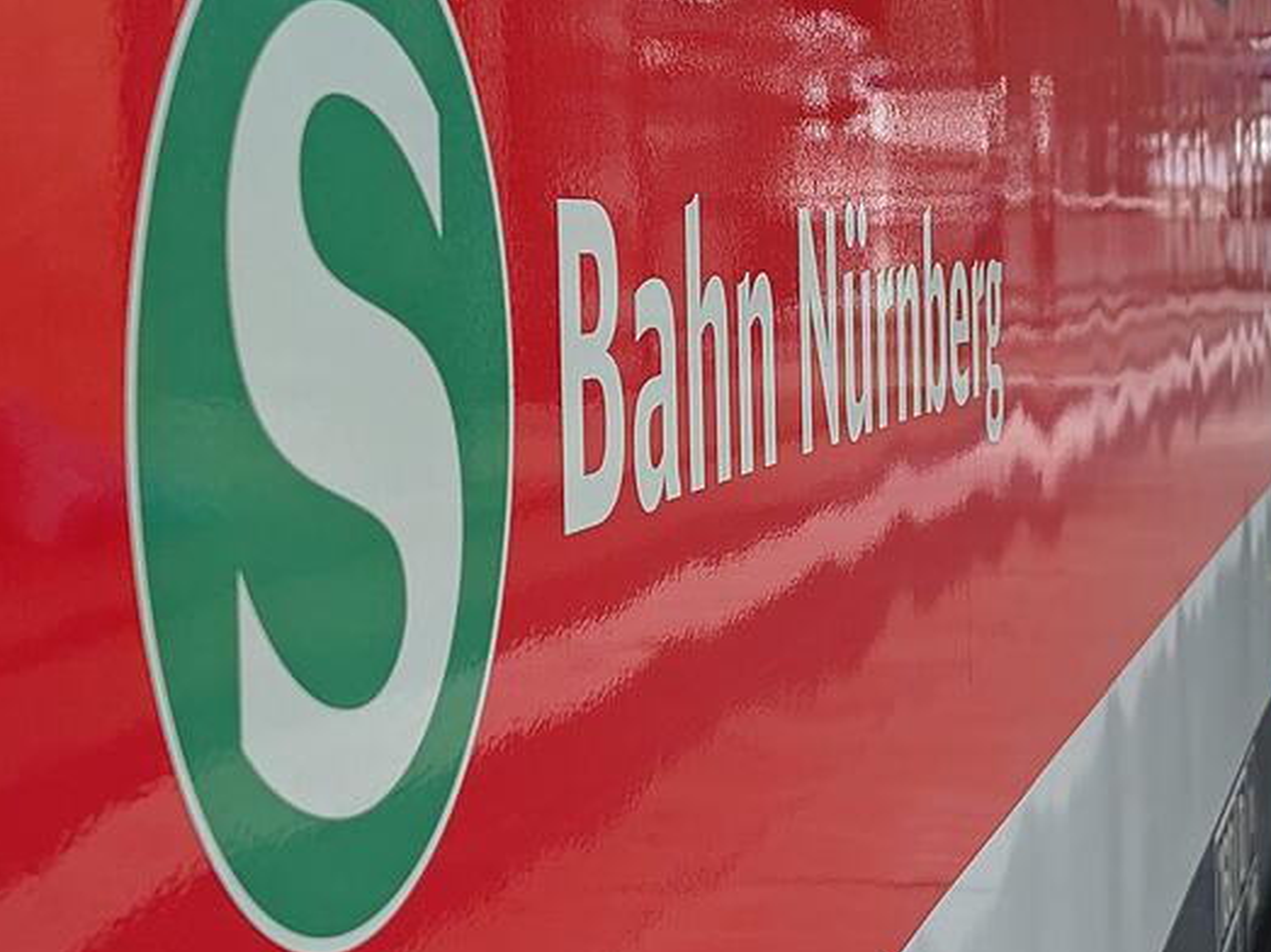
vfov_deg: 19.6
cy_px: 376
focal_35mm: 75
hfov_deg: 25.9
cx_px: 836
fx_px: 2753
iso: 20
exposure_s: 1/375
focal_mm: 6.9
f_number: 1.68
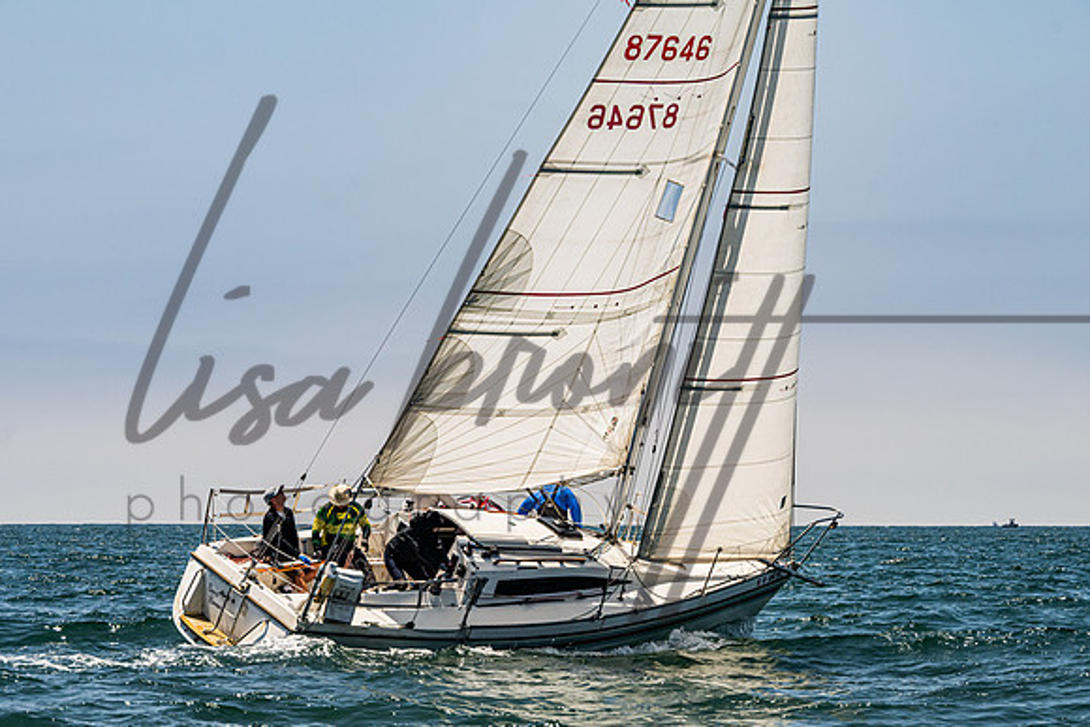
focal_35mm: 154
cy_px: 461
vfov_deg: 8.9
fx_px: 4659
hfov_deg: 13.3
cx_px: 545
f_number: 8
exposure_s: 1/2000
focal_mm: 120
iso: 500
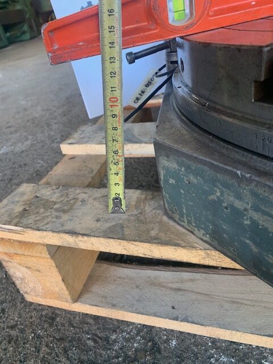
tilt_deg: -31.5
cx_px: 136
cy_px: 182
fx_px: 273
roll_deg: +11.9
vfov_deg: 67.3
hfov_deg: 53.1
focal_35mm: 26
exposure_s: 1/80
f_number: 1.8
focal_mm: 4.25
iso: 100
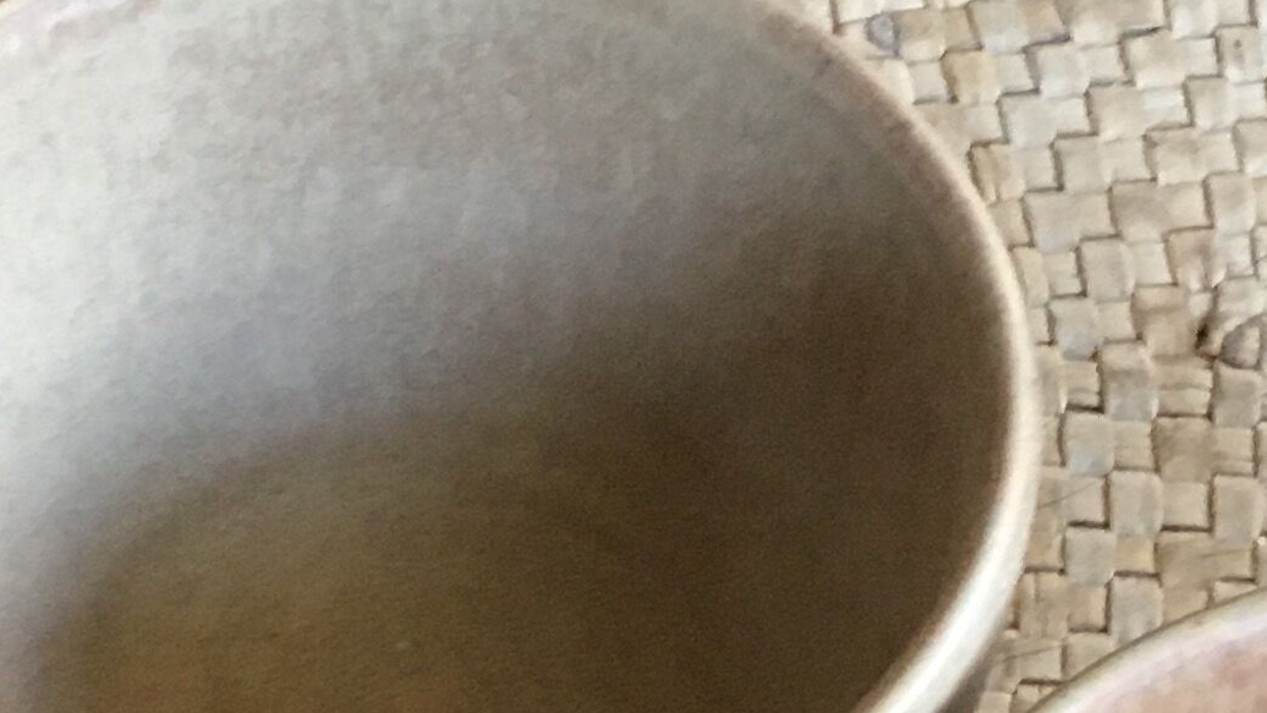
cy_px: 1098
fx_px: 4133
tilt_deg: -60.8
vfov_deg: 9.6
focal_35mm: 123
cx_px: 752
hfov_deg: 17.4
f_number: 2.2
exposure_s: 1/20
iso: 200
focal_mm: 4.15
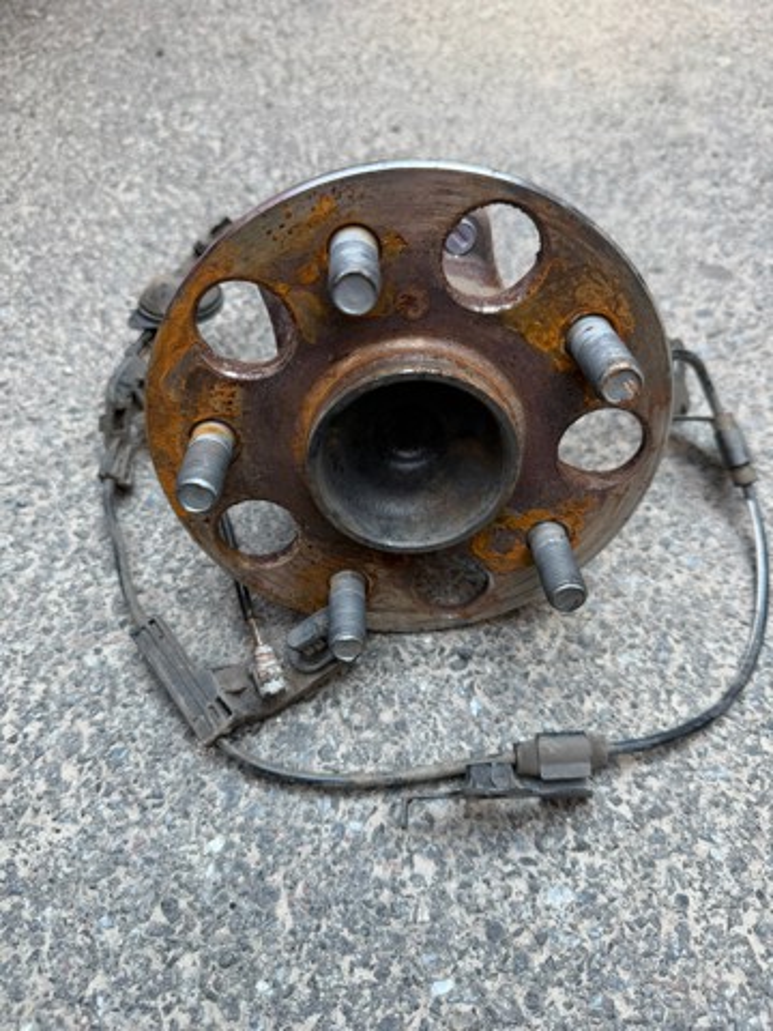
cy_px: 516
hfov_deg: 56.8
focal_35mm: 24
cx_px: 386
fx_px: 715
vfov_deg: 71.6
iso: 80
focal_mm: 6.76
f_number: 1.78
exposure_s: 1/301
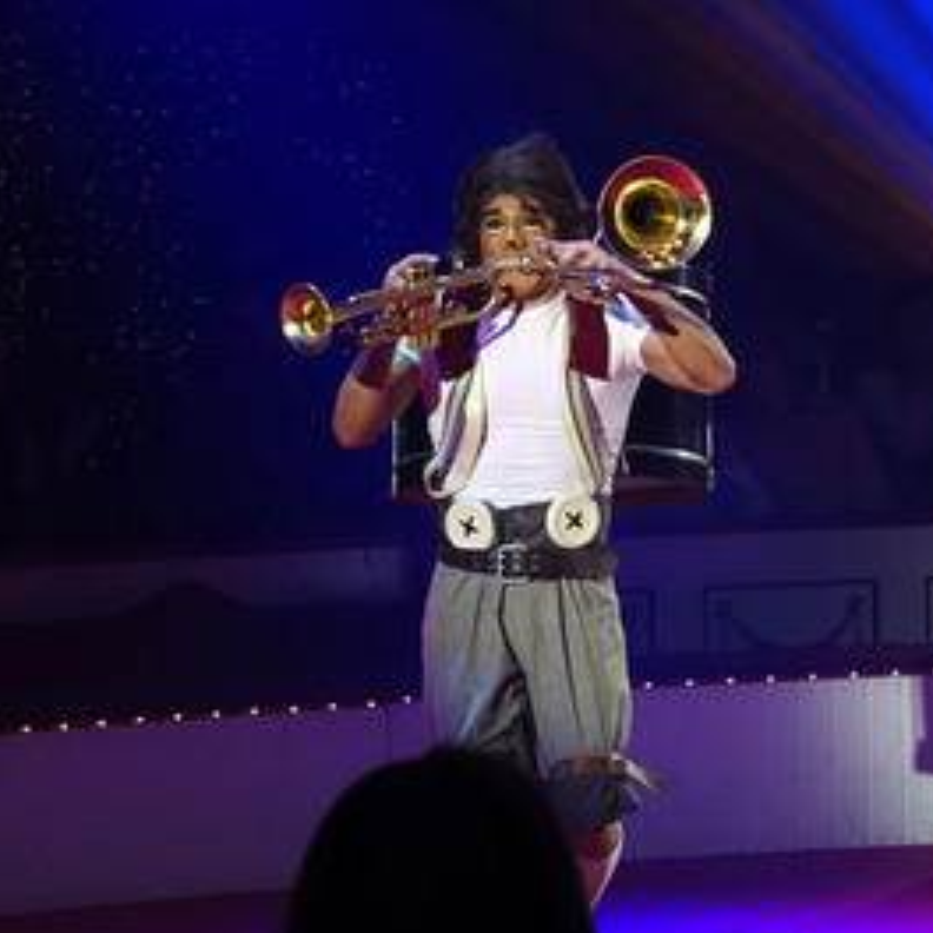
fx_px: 6068
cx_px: 482
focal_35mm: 199
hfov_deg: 8.8
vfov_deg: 8.8
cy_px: 527
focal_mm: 50.23
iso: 640
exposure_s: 1/200
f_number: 4
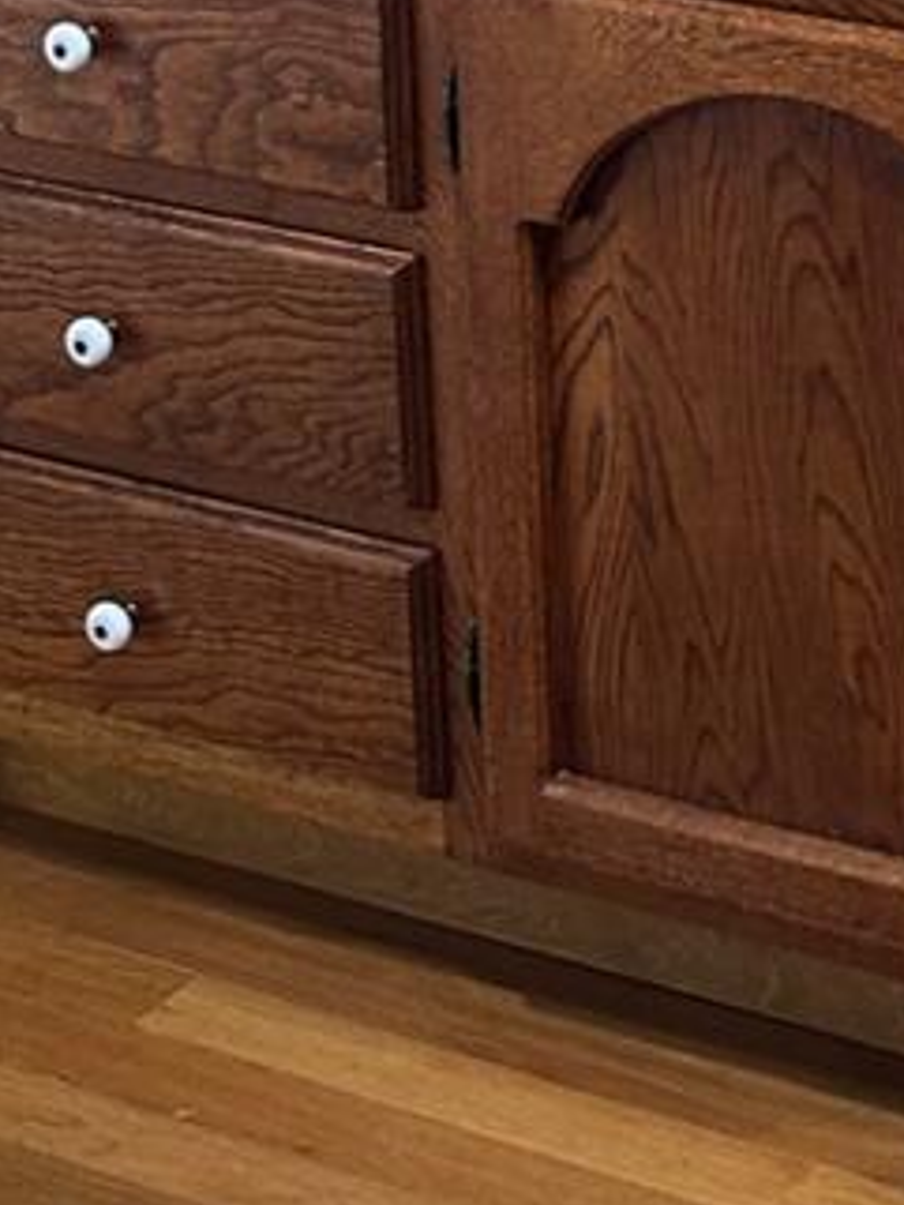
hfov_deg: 11.9
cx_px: 1742
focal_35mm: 112
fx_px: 3897
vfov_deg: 15.7
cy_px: -773
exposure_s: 1/60
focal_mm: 6.86
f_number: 1.78
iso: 160
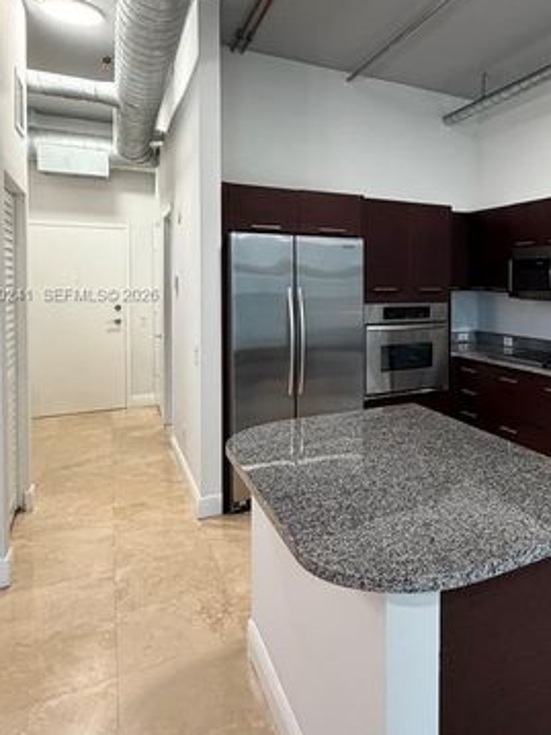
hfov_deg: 49.2
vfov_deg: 66.7
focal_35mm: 26
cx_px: 459
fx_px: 552
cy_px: 296
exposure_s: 1/60
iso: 320
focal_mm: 2.22
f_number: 2.2
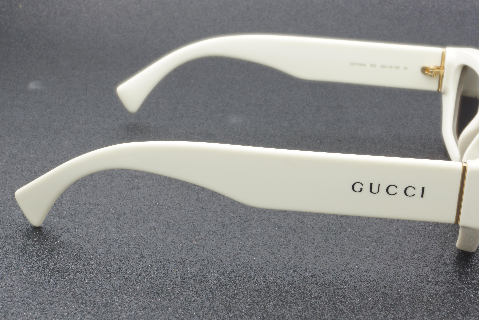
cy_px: 156
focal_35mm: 67
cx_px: 260
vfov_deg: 20.3
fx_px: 891
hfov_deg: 30.1
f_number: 32
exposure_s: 1
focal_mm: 40
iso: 100
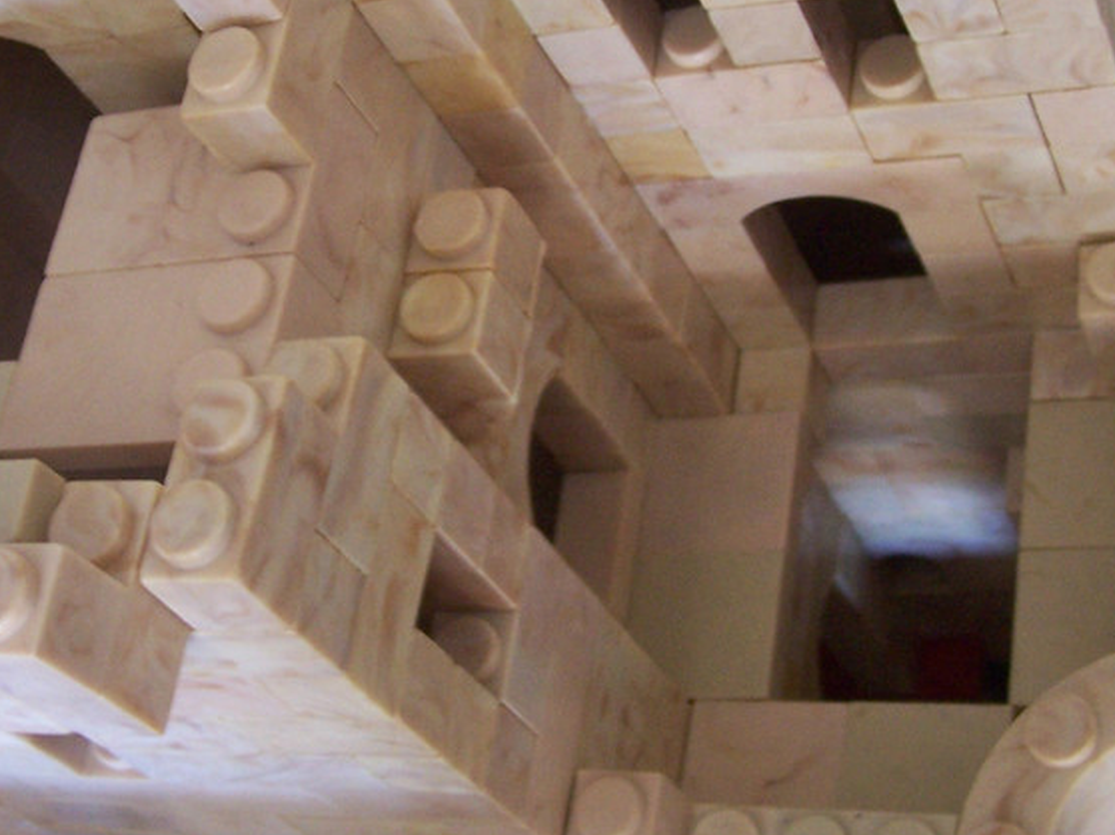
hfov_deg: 29.7
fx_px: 2093
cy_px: 348
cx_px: 421
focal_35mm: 65
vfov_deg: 22.5
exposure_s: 1/10
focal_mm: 5.6
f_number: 2.7
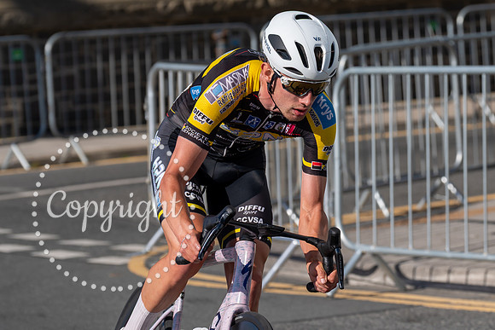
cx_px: 387
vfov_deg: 6.7
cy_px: 153
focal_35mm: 206
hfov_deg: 10.0
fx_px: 2830
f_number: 4.5
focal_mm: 115
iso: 100
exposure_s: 1/1000
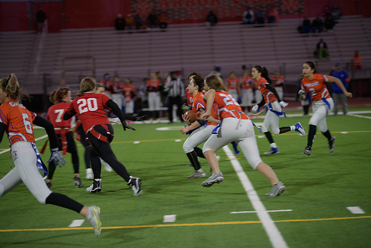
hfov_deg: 15.2
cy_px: 124
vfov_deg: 10.2
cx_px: 186
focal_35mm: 135
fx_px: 1392
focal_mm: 135
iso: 450
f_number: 2.8
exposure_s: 1/200
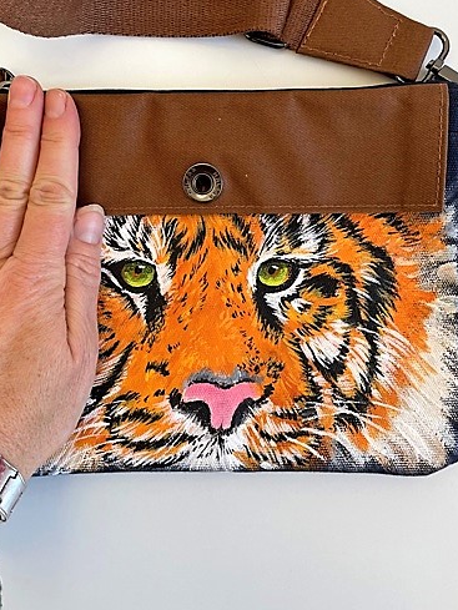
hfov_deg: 41.8
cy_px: 251
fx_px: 600
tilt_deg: -88.4
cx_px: 212
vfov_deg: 53.6
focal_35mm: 34
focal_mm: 4.2
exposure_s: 1/121
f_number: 1.6
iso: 100
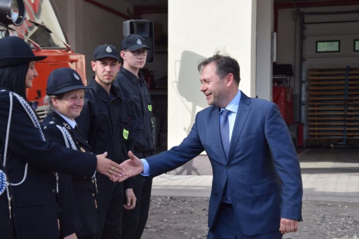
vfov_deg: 14.7
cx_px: 180
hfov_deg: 21.9
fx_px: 927
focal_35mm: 93
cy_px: 120
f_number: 8
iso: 220
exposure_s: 1/250
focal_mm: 62
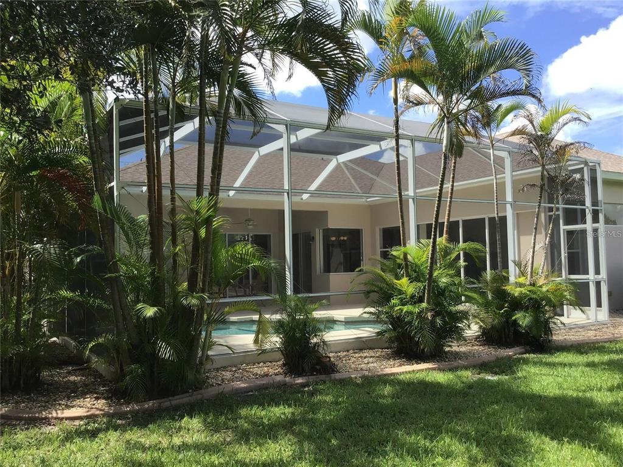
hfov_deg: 58.4
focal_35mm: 31
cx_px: 312
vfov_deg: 45.4
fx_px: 558
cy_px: 234
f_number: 2.4
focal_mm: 3.3
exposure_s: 1/637
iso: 25
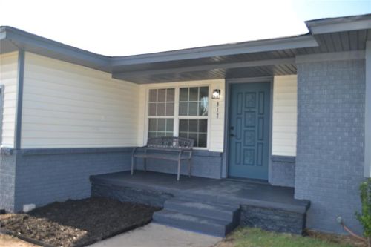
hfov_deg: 67.4
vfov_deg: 47.9
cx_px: 186
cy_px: 124
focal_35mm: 27
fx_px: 278
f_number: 4
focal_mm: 18
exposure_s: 1/160
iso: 100
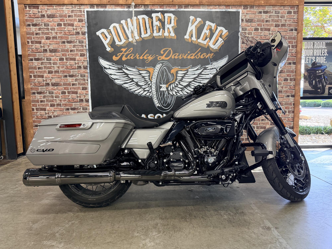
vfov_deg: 56.8
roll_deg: +0.1
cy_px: 124
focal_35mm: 24
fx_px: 230
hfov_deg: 71.6
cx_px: 166
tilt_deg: -6.4
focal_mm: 6.76
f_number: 1.78
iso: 320
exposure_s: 1/120
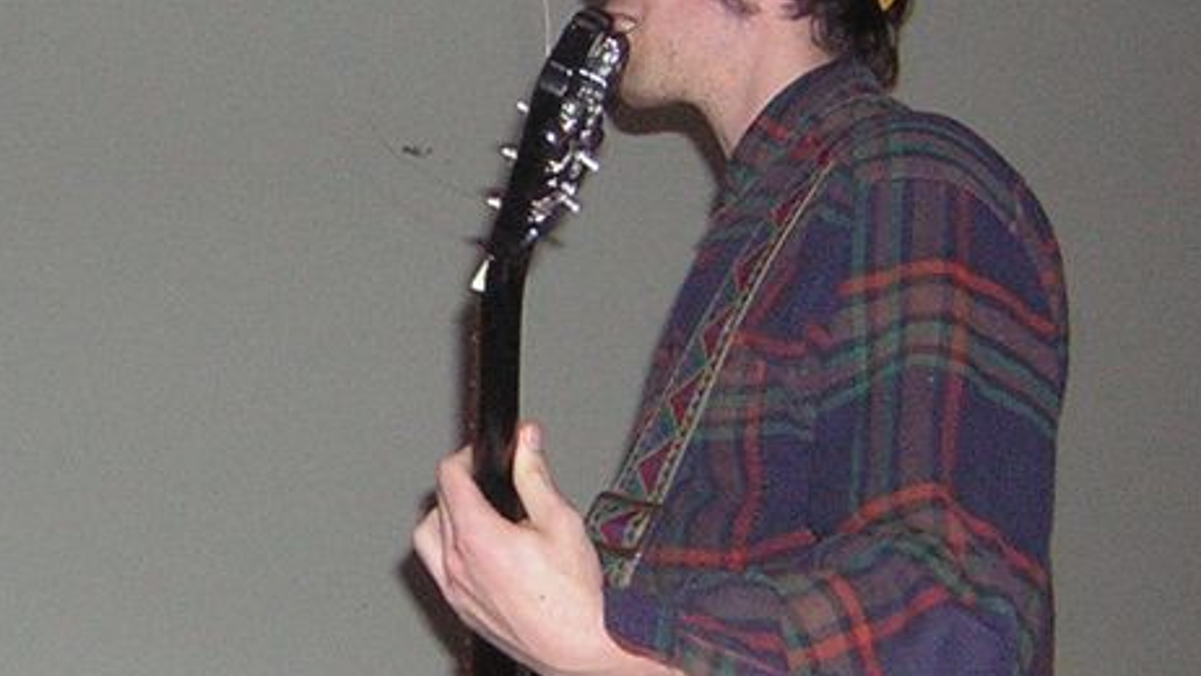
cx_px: 476
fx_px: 2771
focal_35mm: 87
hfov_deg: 24.4
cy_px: 367
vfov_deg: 13.9
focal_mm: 4.7
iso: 134
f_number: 2.6
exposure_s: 1/60.1
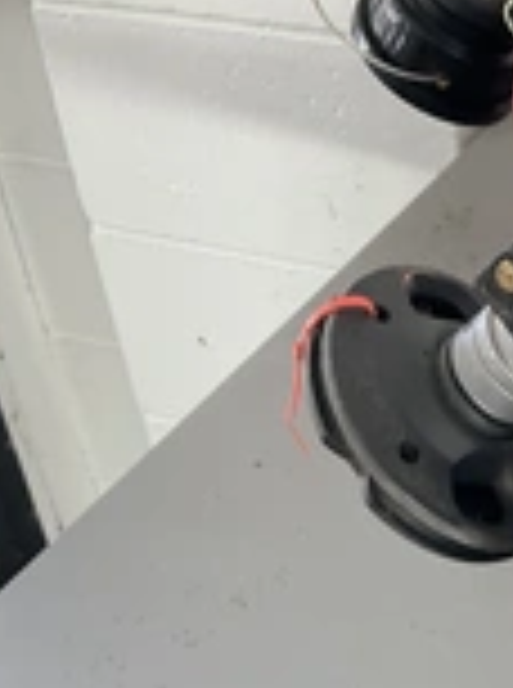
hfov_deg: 18.7
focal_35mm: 76
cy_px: 621
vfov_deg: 24.9
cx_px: 544
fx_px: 1508
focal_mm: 3
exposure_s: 1/60
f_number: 1.8
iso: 200
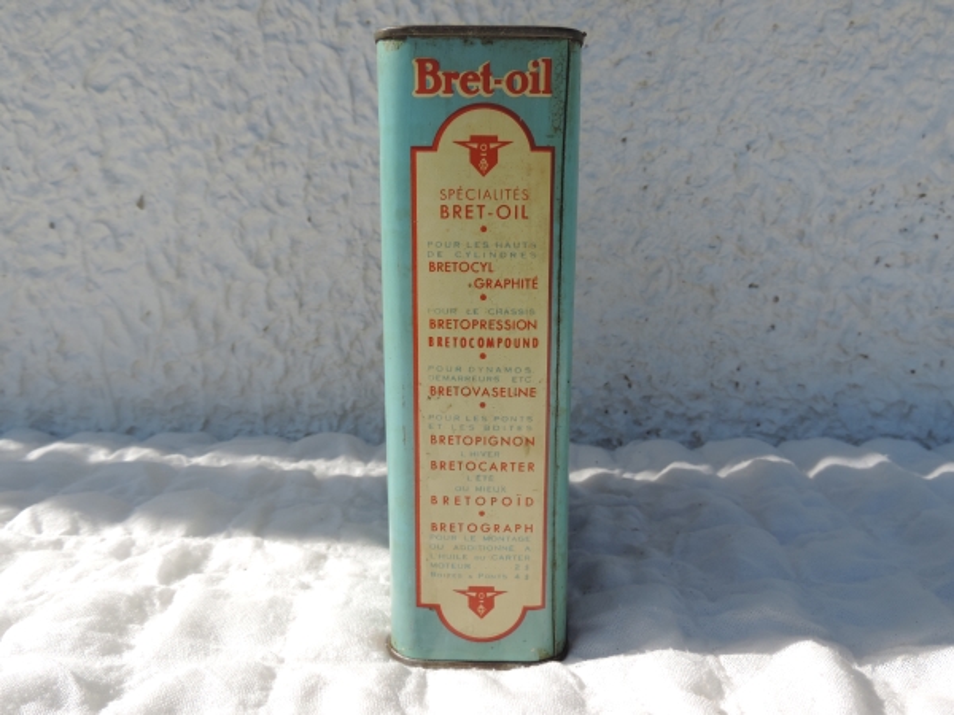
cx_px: 477
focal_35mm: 30
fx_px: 827
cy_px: 358
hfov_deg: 60.0
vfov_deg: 46.8
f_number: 3.1
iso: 80
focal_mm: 5.3
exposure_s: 1/1000
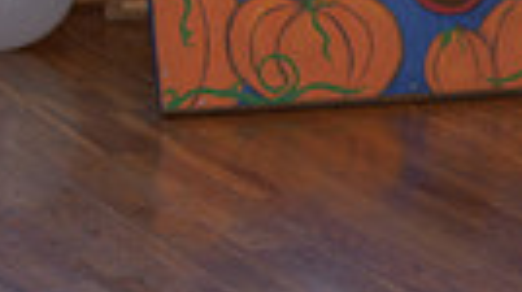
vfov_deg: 5.0
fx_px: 3294
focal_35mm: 238
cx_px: 1087
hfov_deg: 8.5
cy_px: -197
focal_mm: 35
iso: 100
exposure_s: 1/160
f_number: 2.8
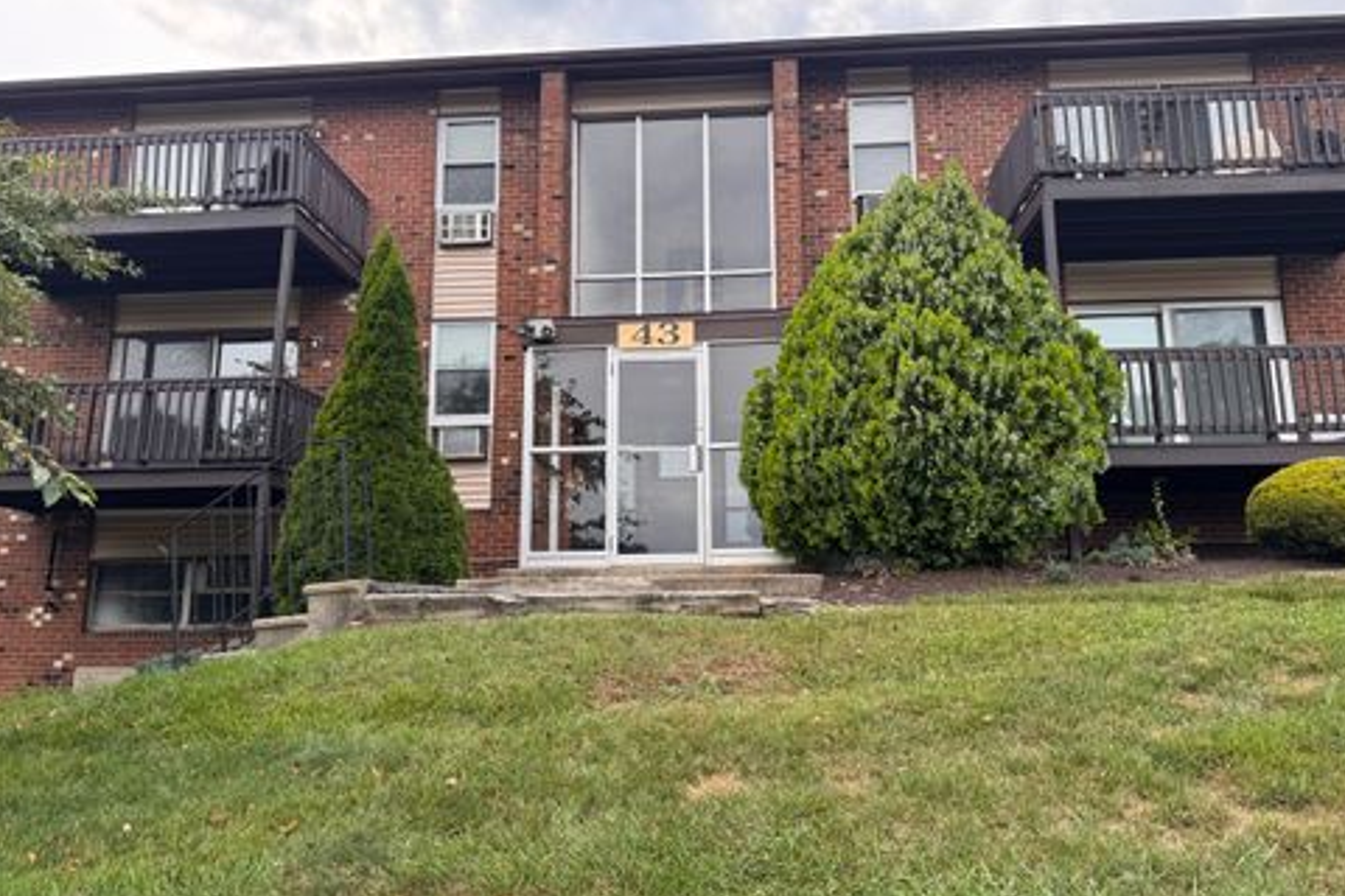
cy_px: 447
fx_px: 971
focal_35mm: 26
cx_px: 687
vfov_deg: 49.6
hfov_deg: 69.4
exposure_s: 1/1076
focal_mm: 6.76
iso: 80
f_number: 1.78
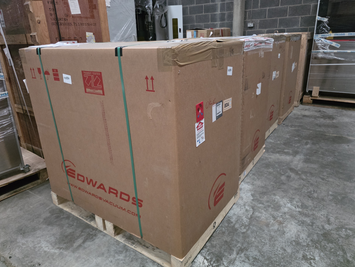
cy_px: 128
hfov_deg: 71.6
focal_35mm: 24
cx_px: 176
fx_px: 246
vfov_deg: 56.8
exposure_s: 1/100
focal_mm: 6.3
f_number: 1.7
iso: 2500
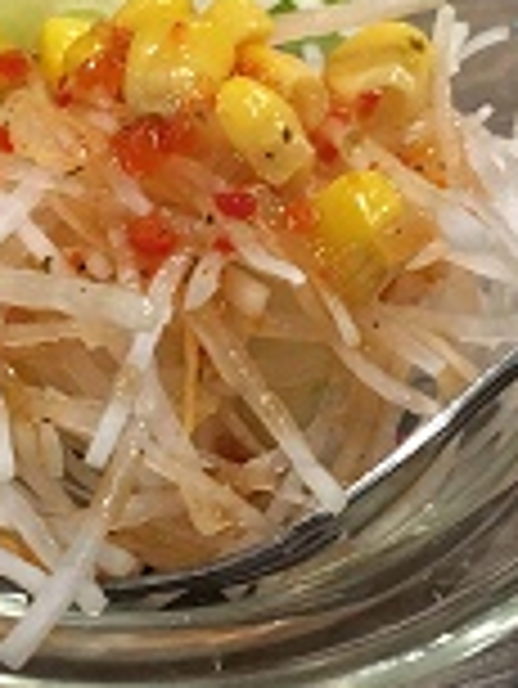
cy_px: 322
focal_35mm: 69
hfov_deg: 21.3
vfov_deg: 28.1
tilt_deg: -57.6
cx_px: 187
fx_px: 1375
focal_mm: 4.15
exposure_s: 1/17
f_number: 2.2
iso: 200
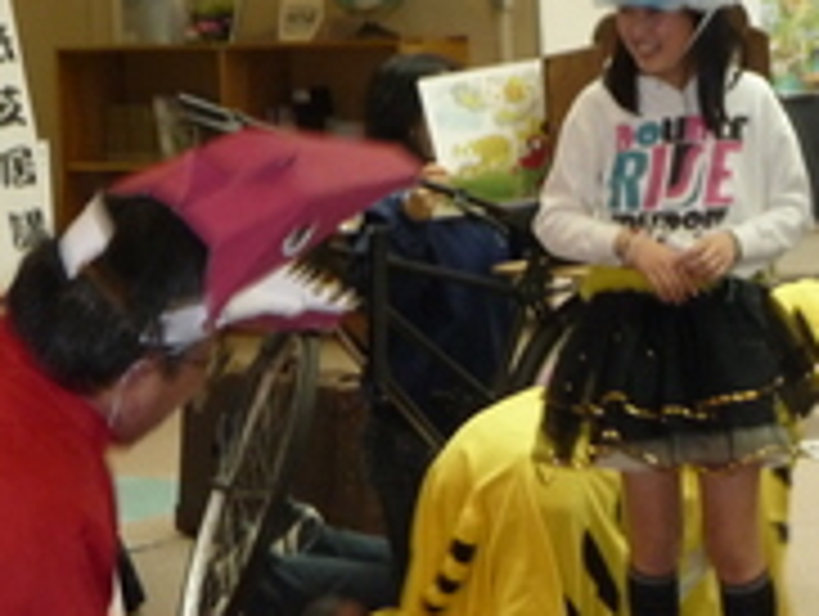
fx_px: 3743
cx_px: 518
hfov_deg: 12.5
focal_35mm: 158
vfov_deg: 9.4
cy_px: 369
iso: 400
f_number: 4.6
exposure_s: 1/40
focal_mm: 12.2
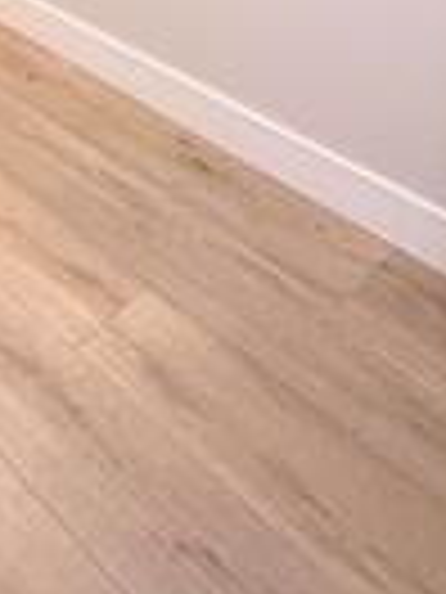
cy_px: -189
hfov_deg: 27.1
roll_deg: +0.1
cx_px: 9
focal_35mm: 51
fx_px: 876
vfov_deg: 29.6
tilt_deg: -14.0
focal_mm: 2.22
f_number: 2.2
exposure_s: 1/60
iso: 400
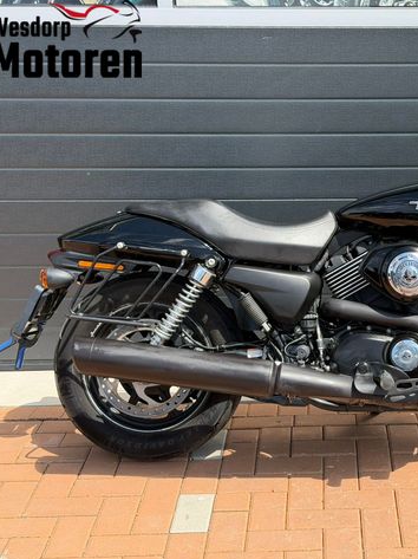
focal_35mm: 65
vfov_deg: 29.8
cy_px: 282
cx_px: 368
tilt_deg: -15.4
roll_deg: +0.9
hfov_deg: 22.1
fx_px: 1048
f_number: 1.78
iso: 80
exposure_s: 1/1575
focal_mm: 6.76
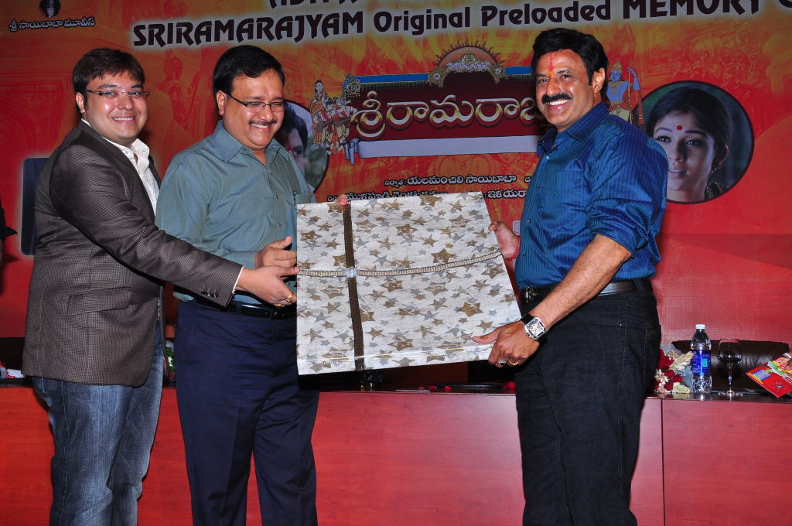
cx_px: 396
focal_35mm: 42
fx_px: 923
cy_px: 263
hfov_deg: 46.5
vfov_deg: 31.8
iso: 500
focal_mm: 28
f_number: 13
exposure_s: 1/160
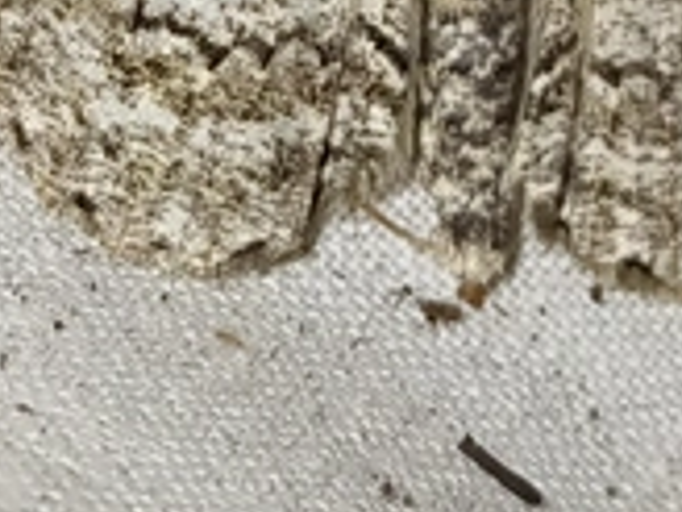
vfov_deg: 7.5
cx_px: 487
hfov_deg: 10.1
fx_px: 3842
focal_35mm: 195
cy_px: -129
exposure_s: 1/50
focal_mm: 5.31
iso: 80
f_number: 1.7
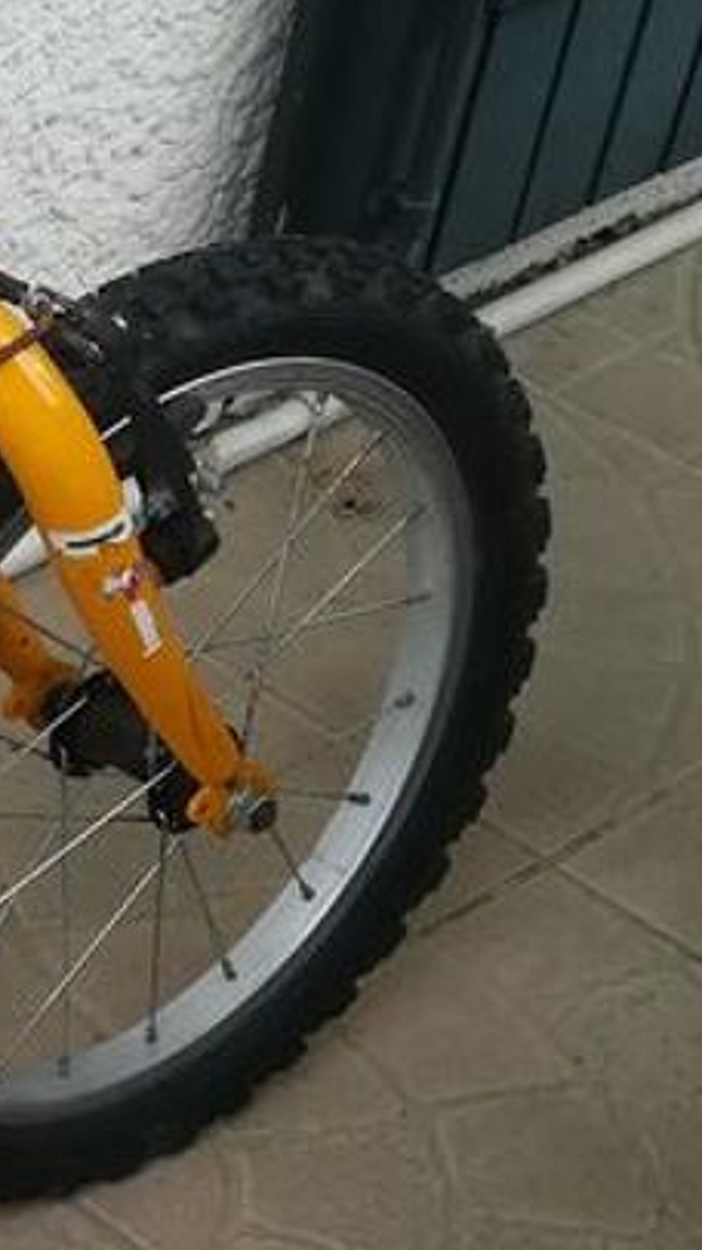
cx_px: -813
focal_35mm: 93
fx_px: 3081
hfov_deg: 11.4
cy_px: 1039
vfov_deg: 22.6
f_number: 2.2
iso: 50
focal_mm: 3.83
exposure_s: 1/202
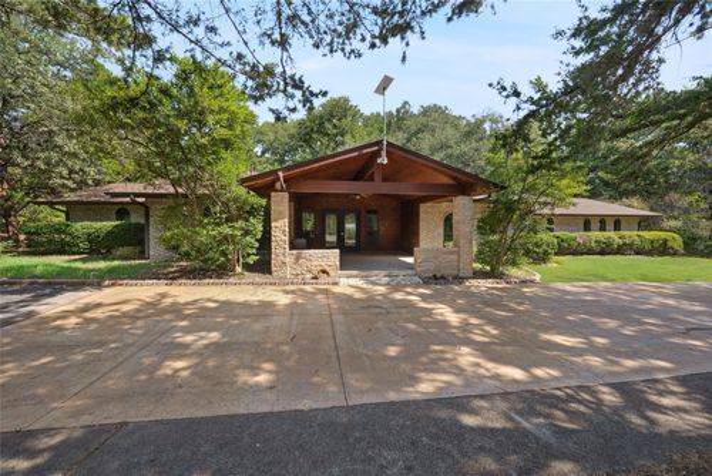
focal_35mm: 12
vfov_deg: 90.1
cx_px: 356
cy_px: 238
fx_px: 237
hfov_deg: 112.6
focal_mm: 12
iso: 640
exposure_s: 1/640
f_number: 9
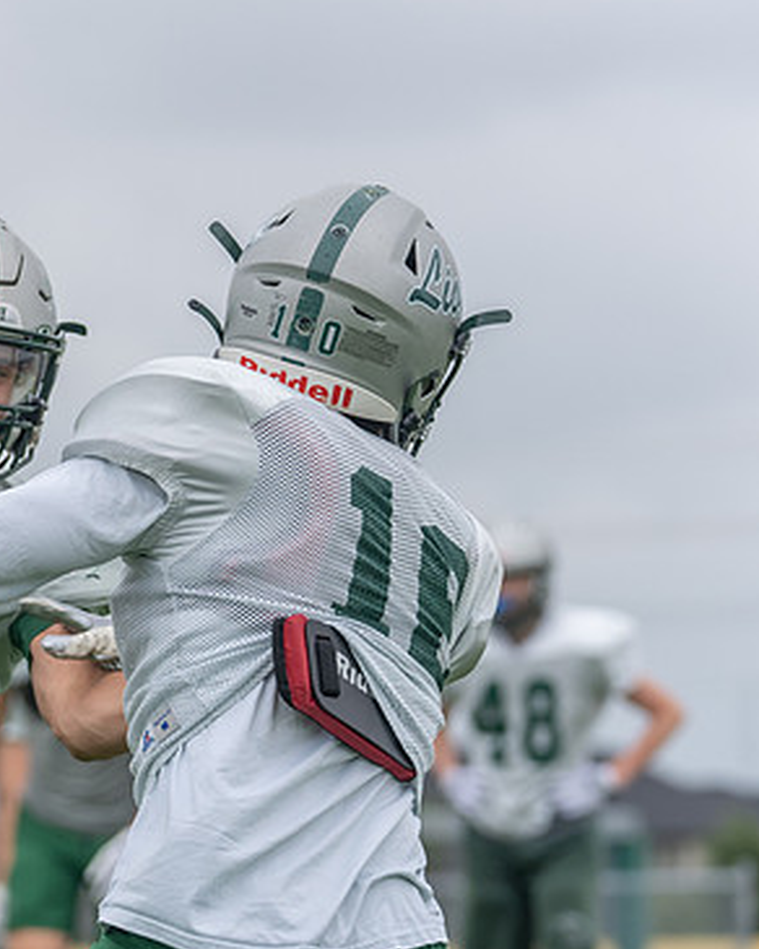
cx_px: -31
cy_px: 422
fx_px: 7244
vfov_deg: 7.5
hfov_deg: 6.0
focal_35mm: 258
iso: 200
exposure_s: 1/1250
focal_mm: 119
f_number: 3.5
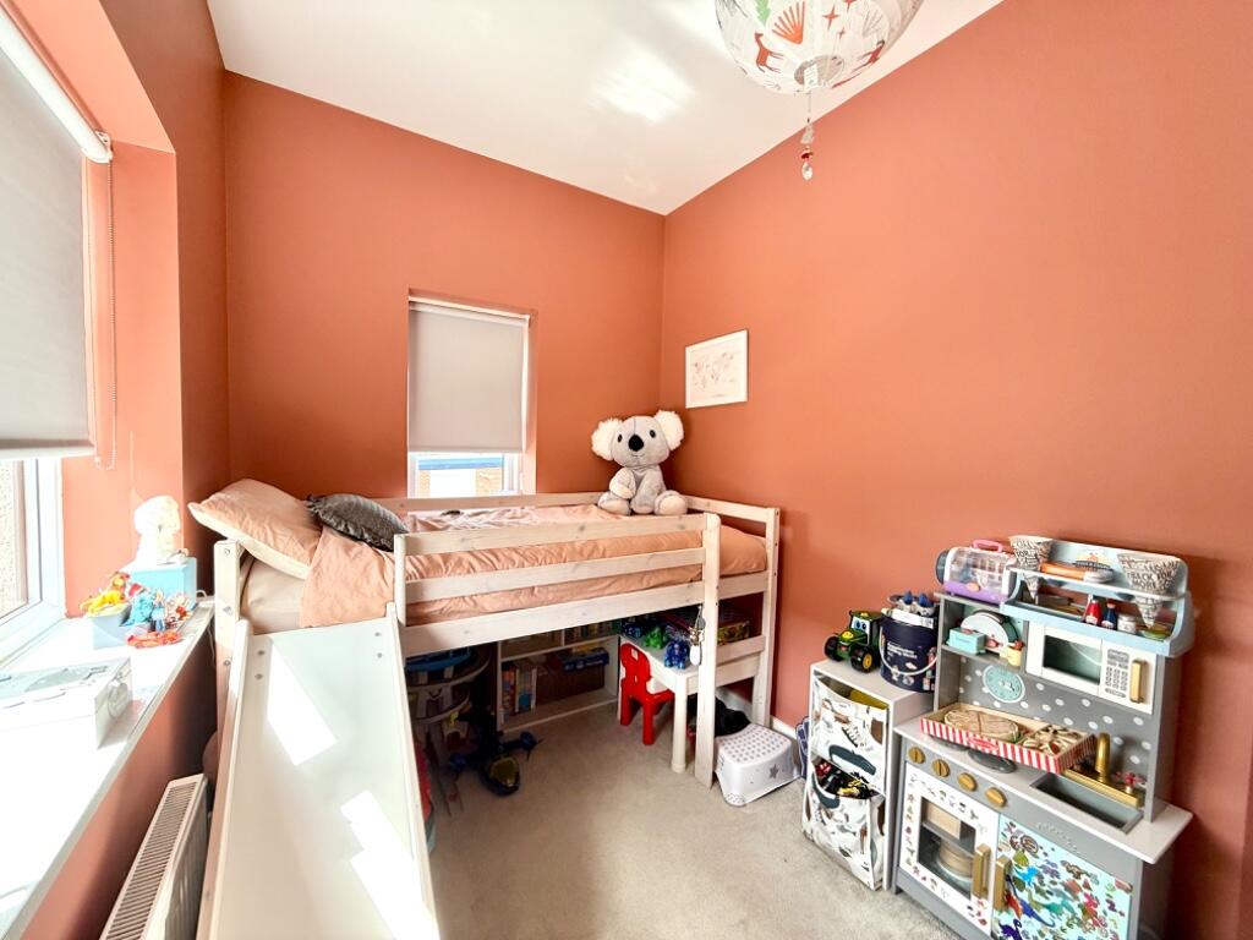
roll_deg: -1.1
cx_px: 626
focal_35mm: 14
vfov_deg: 85.7
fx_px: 507
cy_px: 470
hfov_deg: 102.1
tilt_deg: -2.2
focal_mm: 2.22
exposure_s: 1/99
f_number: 2.2
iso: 125
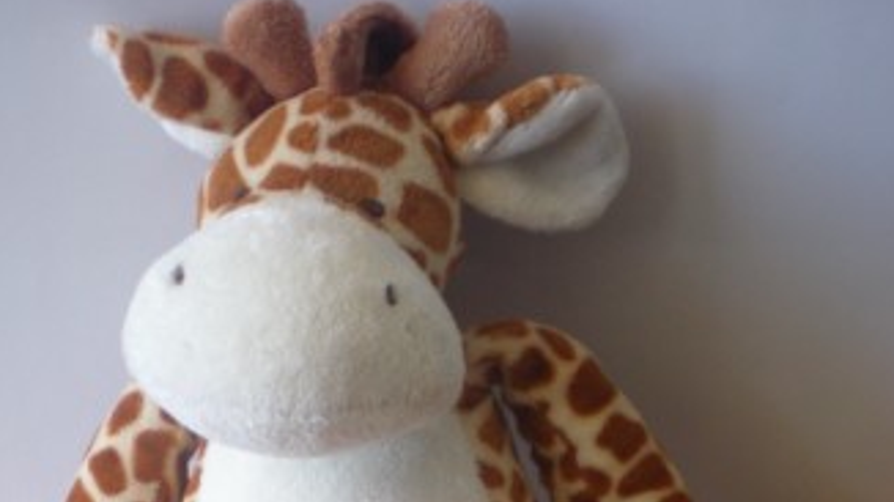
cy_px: 691
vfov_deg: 16.9
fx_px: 1564
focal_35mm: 66
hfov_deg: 31.9
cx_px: 389
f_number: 3.1
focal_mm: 6.3
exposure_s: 1/60.4
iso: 113
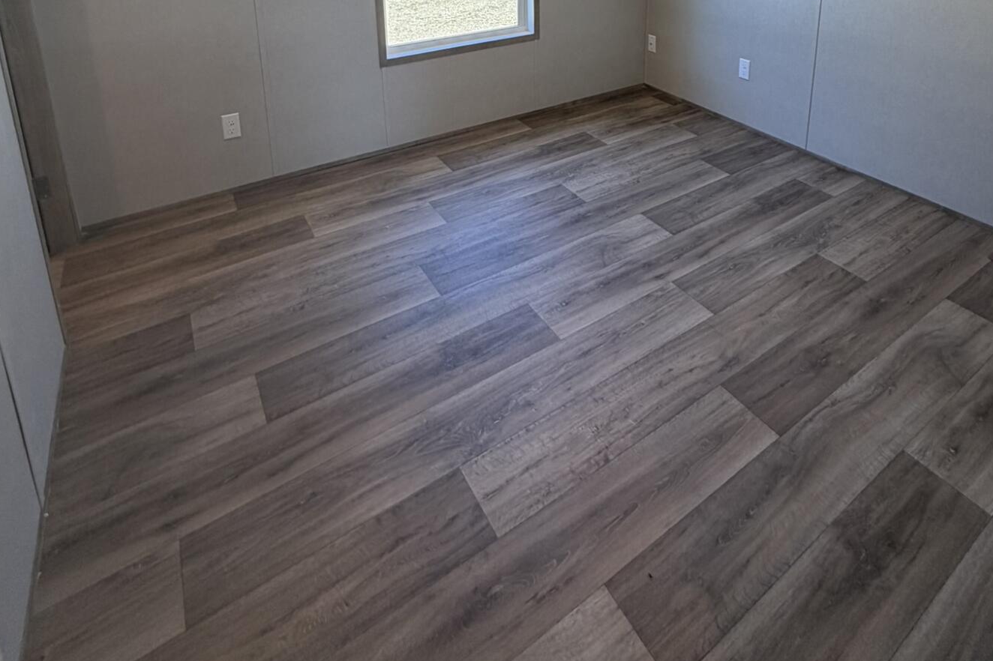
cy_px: 18
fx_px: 607
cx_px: 545
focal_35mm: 22
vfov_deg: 48.4
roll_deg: +0.2
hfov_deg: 78.4
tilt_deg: -13.0
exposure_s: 1/120
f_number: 2.2
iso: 125
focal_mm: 2.22
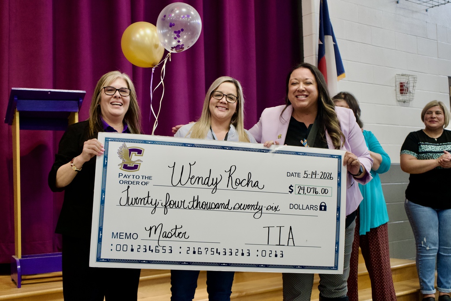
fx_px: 564
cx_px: 226
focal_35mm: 45
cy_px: 150
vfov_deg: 29.9
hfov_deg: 43.6
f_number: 4.5
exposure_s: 1/160
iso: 5000
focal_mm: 45
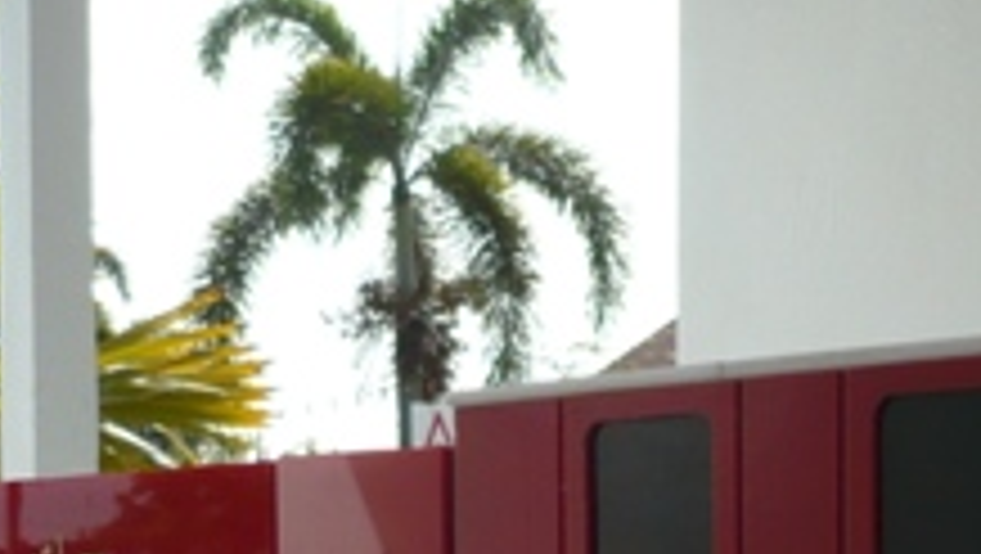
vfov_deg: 10.4
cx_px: 567
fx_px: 2916
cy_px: 860
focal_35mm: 112
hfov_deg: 19.1
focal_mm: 5.8
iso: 100
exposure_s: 1/800
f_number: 2.8
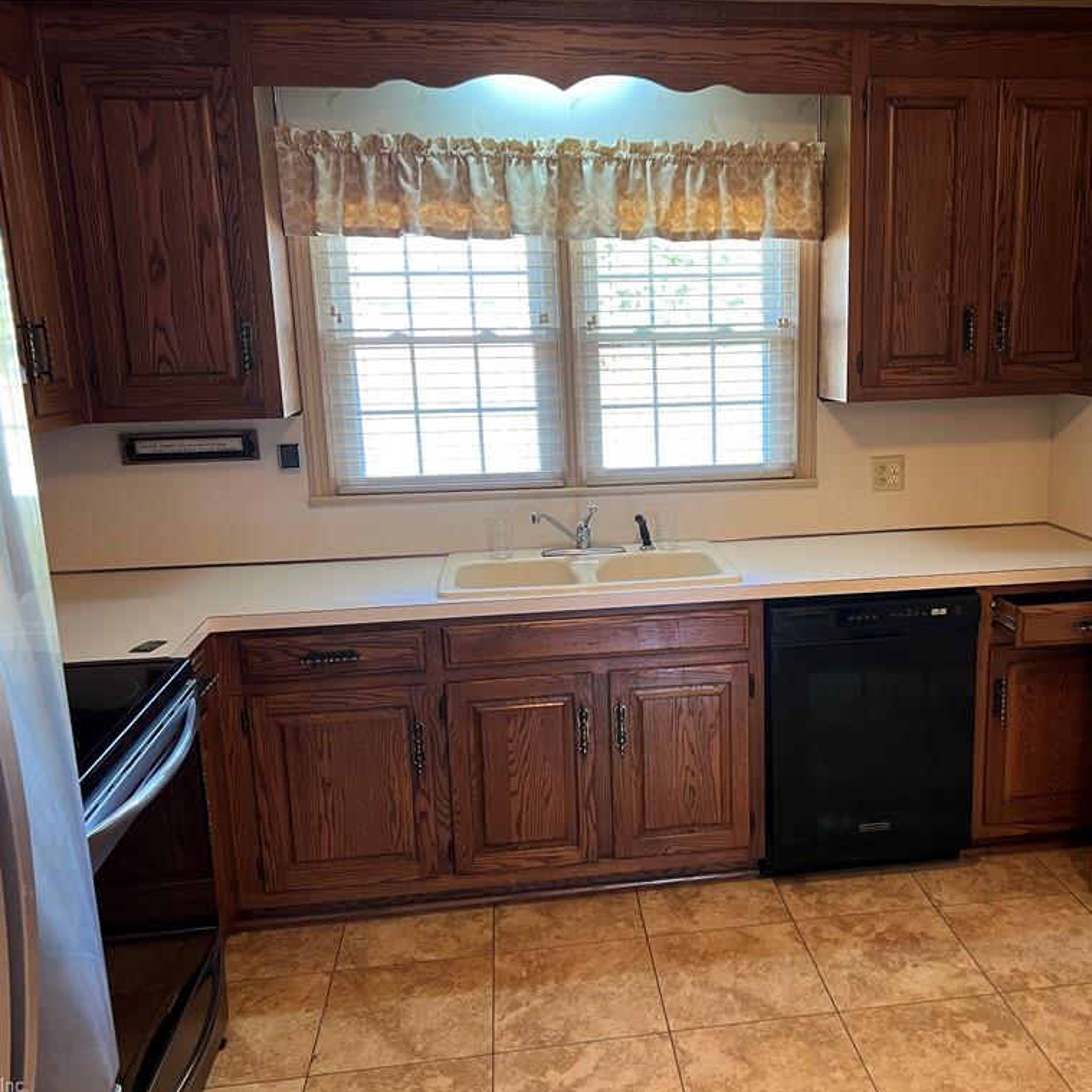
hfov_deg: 52.0
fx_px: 1106
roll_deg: +0.7
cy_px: 547
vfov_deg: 52.5
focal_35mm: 31
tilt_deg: -12.3
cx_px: 679
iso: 125
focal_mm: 5.7
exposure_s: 1/60
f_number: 1.5
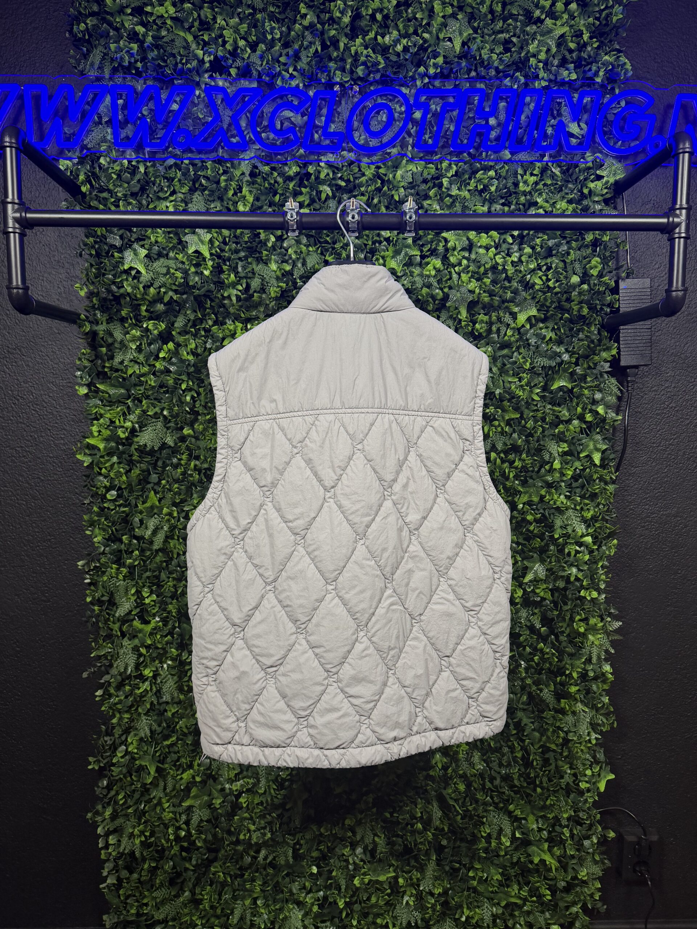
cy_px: 464
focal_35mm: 24
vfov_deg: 71.6
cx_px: 348
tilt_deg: -5.5
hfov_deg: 56.8
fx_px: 644
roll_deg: +0.1
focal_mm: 6.76
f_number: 1.78
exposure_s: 1/63
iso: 200
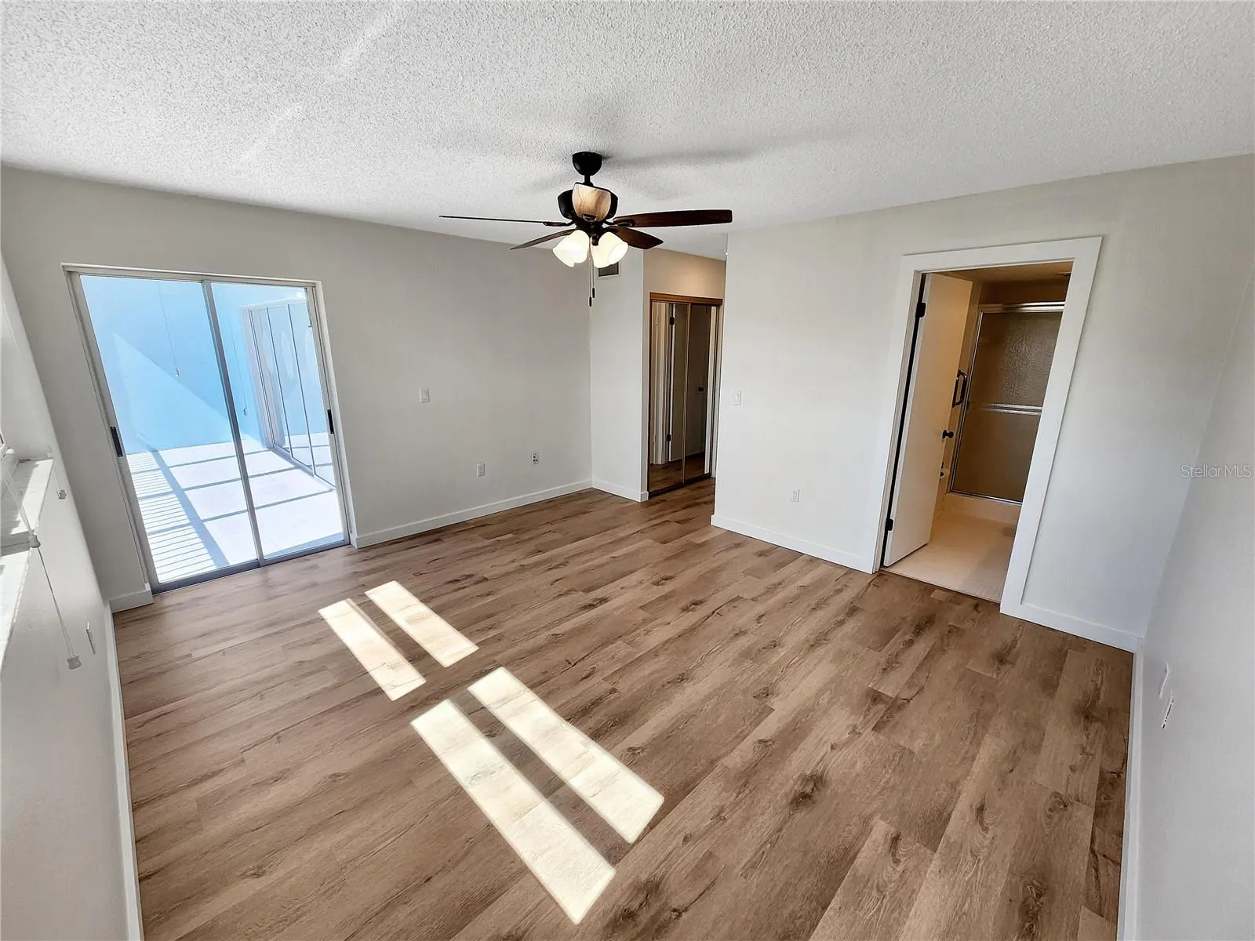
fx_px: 471
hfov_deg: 106.2
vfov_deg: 89.9
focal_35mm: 13
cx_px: 628
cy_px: 470
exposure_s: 1/267
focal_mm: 2.2
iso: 50
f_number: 2.2
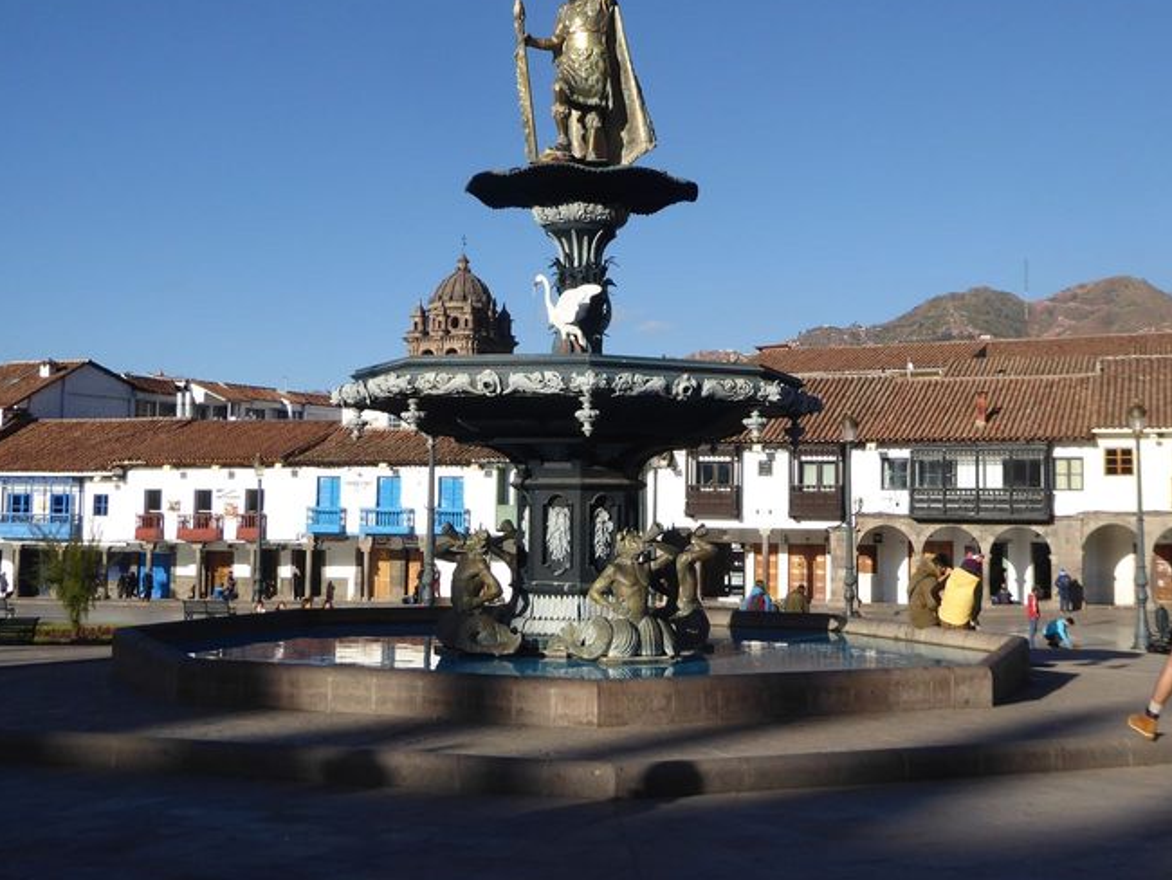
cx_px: 597
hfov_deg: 39.6
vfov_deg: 30.3
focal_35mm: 48
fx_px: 1626
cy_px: 400
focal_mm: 6.7
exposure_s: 1/800
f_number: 3.7
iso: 80
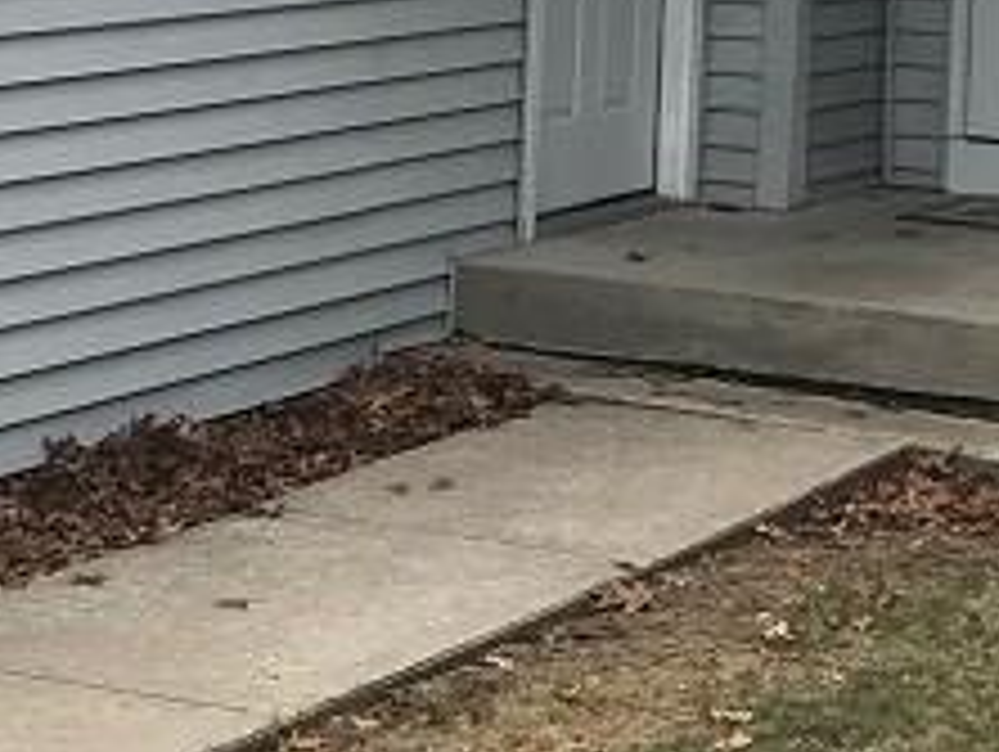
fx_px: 3640
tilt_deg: -0.2
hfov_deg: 15.2
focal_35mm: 126
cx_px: 1094
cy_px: -180
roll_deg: -2.2
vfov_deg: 11.5
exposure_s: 1/840
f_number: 1.8
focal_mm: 3.99
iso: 20
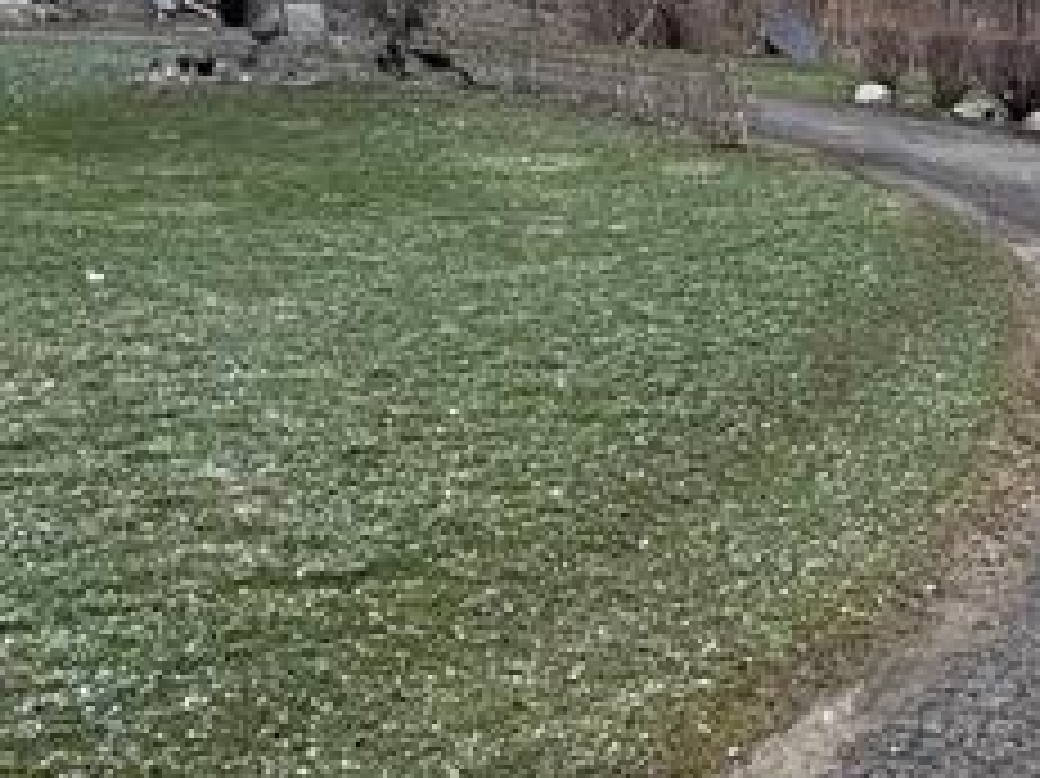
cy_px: -27
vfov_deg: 22.6
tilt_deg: +0.4
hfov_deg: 30.9
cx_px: 720
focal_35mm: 62
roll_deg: +0.2
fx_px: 1862
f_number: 2.2
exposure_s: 1/1395
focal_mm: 2.22
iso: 50
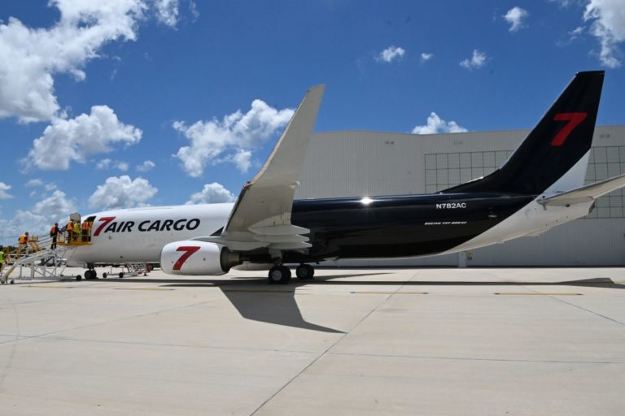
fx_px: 469
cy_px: 208
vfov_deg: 47.9
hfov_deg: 67.4
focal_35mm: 27
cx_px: 312
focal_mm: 18
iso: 2000
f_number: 22
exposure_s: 1/2000
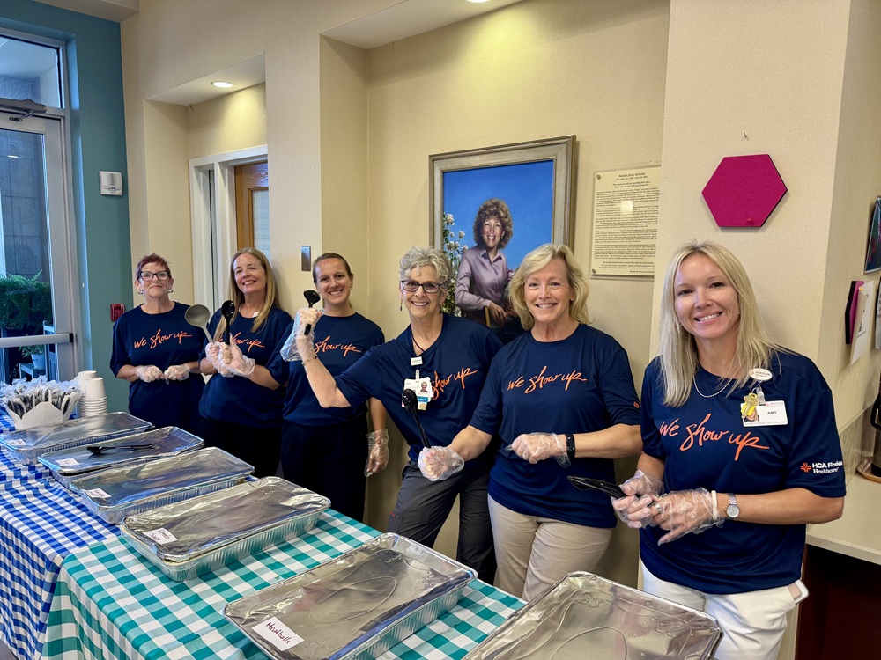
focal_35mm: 24
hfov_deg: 71.6
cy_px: 330
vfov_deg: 56.8
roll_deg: +0.2
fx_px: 611
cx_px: 440
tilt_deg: -8.0
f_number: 1.78
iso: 125
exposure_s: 1/60
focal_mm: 6.76
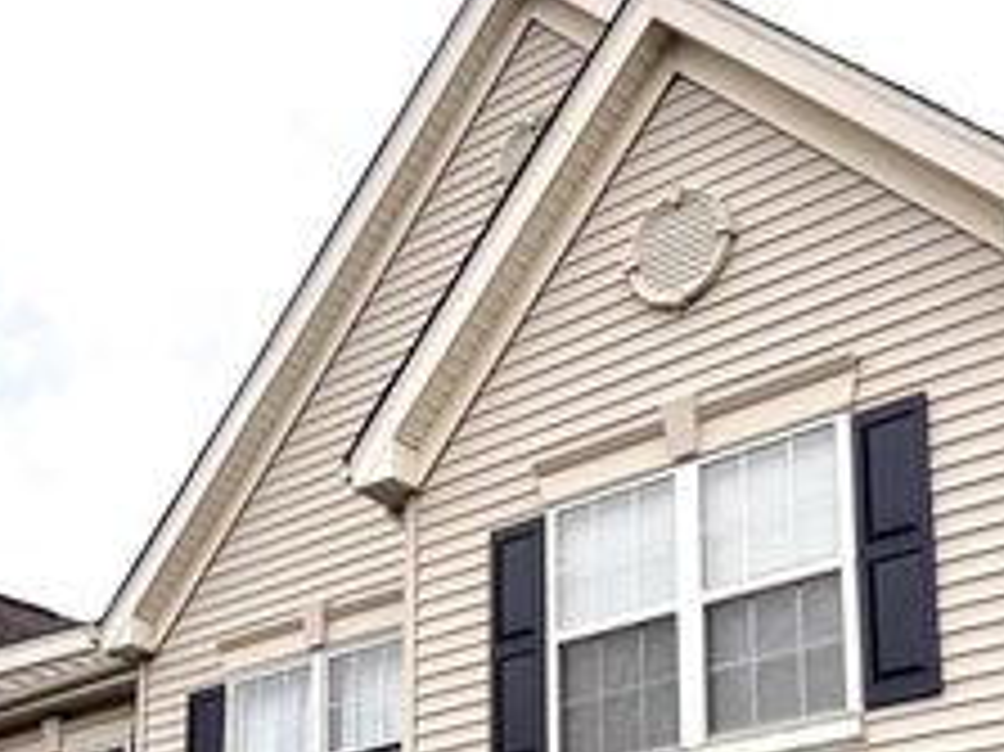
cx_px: 441
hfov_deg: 30.3
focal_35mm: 64
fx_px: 1855
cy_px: 822
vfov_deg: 21.7
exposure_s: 1/1230
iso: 80
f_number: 1.78
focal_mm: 6.76
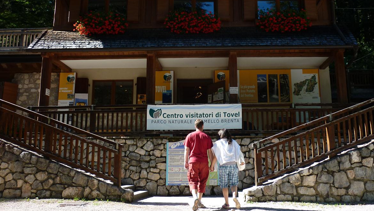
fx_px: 367
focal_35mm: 37
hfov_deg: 54.0
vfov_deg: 31.8
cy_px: 79
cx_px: 192
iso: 80
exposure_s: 1/320
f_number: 2.8
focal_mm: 5.5
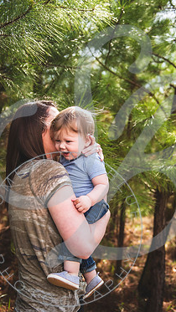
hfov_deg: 27.7
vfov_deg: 47.3
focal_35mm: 43
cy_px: 166
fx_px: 357
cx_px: 102
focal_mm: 34
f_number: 2.8
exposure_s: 1/640
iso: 100
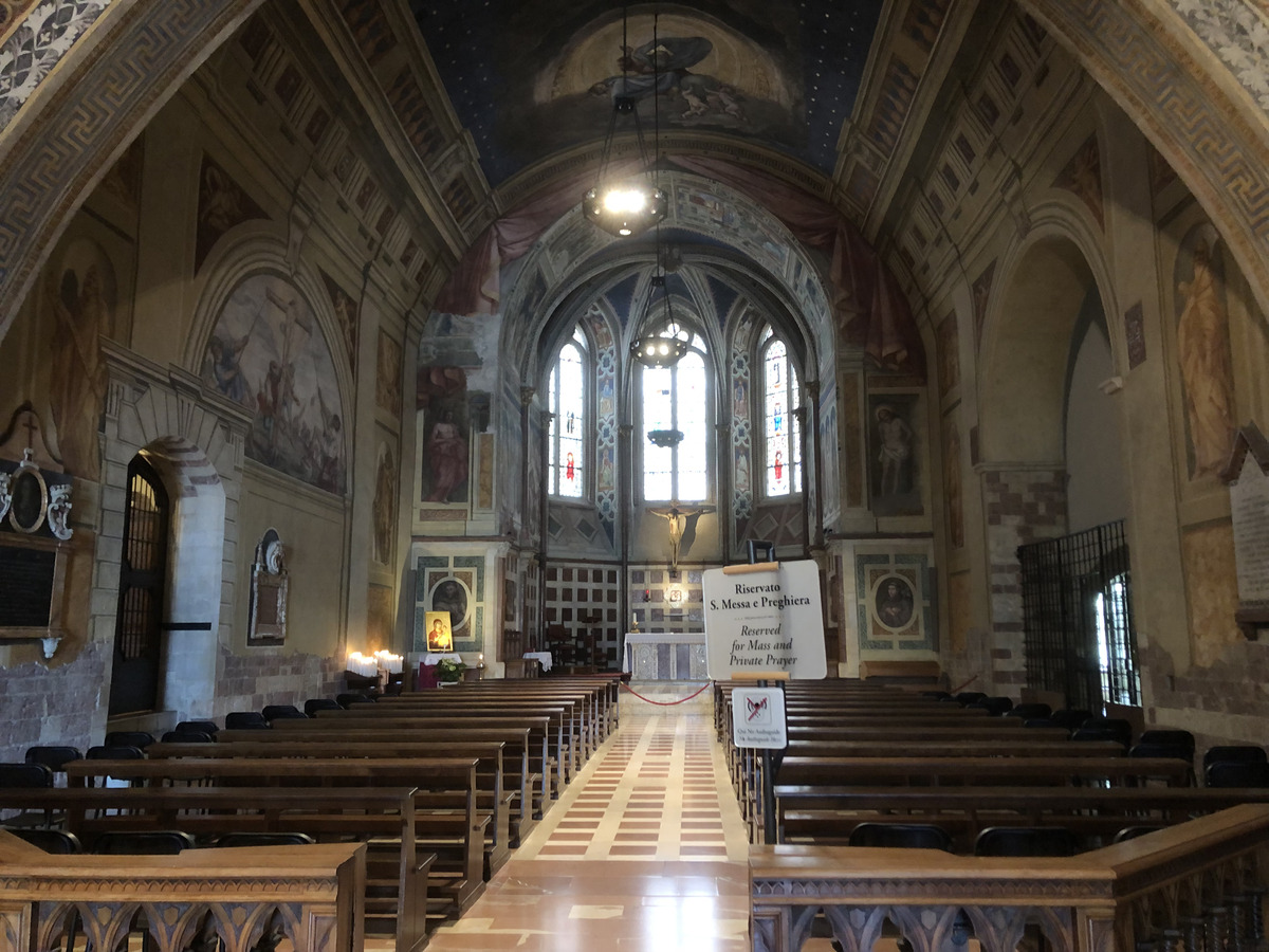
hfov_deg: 63.4
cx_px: 634
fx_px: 1026
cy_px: 476
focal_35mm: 28
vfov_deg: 49.7
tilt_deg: +9.4
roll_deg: +1.4
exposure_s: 1/9
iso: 100
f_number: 1.8
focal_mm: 4
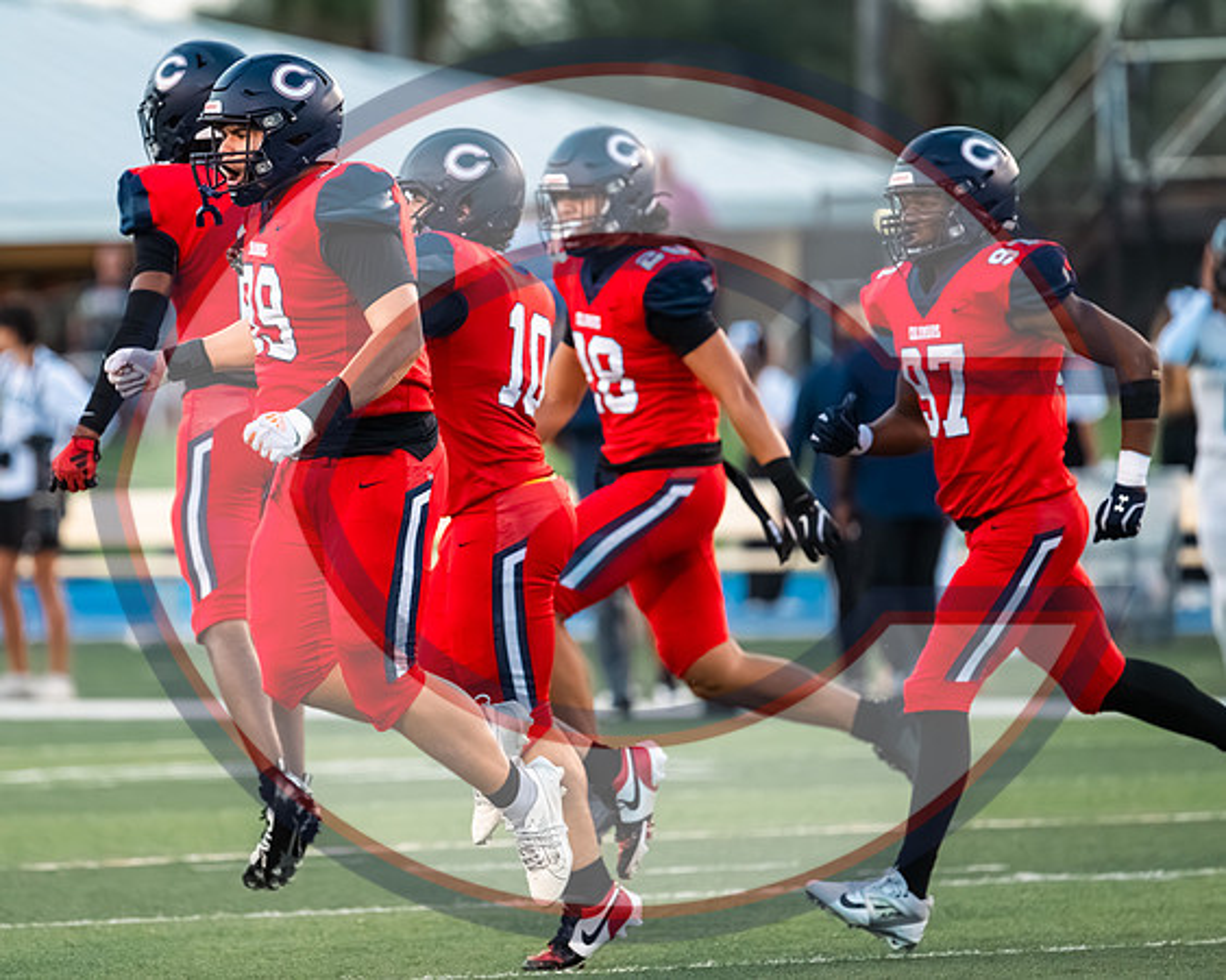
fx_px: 18273
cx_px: 403
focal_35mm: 504
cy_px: 432
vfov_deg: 3.1
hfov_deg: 3.8
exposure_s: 1/1600
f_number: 4.5
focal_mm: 400
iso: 4500
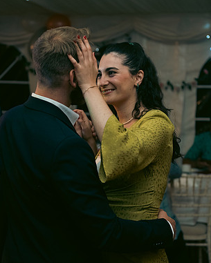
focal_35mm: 80
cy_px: 130
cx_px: 91
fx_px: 624
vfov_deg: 23.8
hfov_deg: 19.2
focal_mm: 56
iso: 800
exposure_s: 1/160
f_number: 3.5
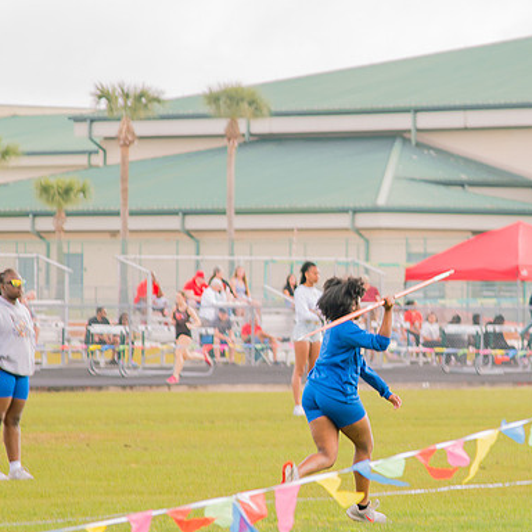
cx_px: 407
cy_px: 281
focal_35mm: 327
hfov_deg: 5.4
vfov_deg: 5.4
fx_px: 5686
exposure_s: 1/200
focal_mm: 120
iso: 200
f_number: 4
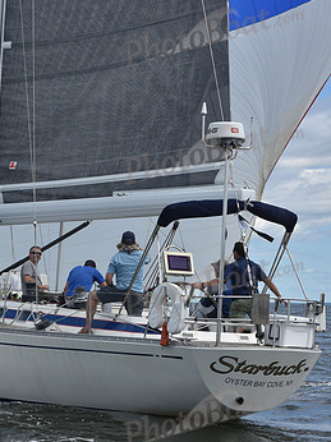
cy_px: 236
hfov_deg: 13.0
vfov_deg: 17.4
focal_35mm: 113
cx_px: 59
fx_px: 1442
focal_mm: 70
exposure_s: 1/800
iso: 250
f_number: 9
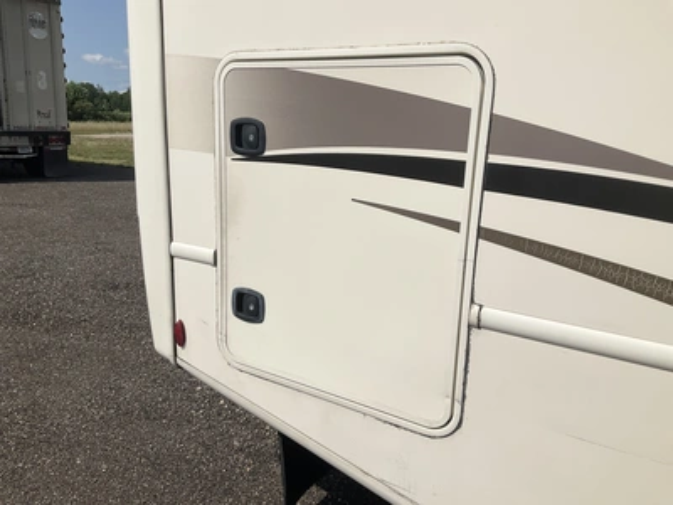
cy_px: 252
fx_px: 564
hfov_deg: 61.7
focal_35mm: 29
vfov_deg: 48.2
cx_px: 336
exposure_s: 1/6536
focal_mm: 3
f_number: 1.8
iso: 25
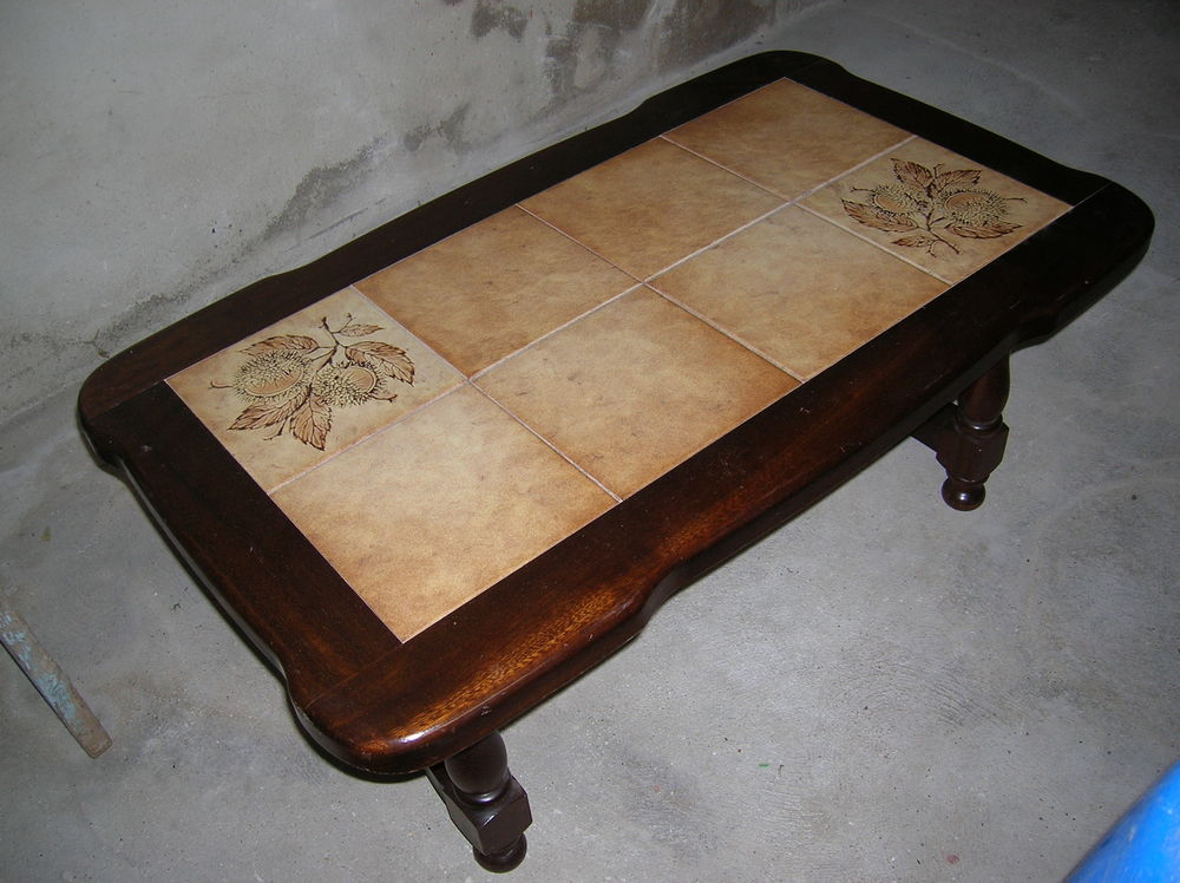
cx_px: 590
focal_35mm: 34
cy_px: 442
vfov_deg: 41.7
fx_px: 1158
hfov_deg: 54.0
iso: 50
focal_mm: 5.7
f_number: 2.9
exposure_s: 1/60.1
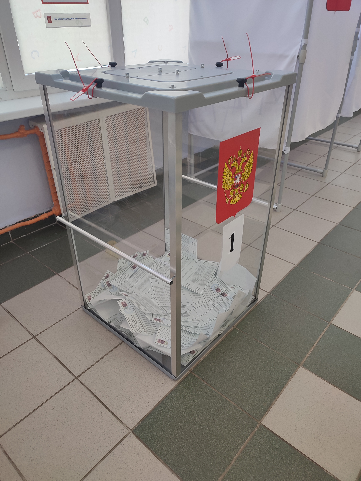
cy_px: 240
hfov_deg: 54.9
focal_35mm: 25
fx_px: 348
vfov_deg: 69.4
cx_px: 180
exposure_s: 1/33
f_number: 1.9
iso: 154
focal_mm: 6.04
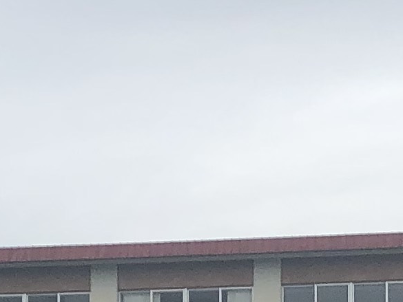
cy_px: 578
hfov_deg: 10.2
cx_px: 127
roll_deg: +0.2
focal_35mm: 193
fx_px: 2247
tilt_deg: +3.8
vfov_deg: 7.4
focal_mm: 3.99
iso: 20
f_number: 1.8
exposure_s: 1/2288
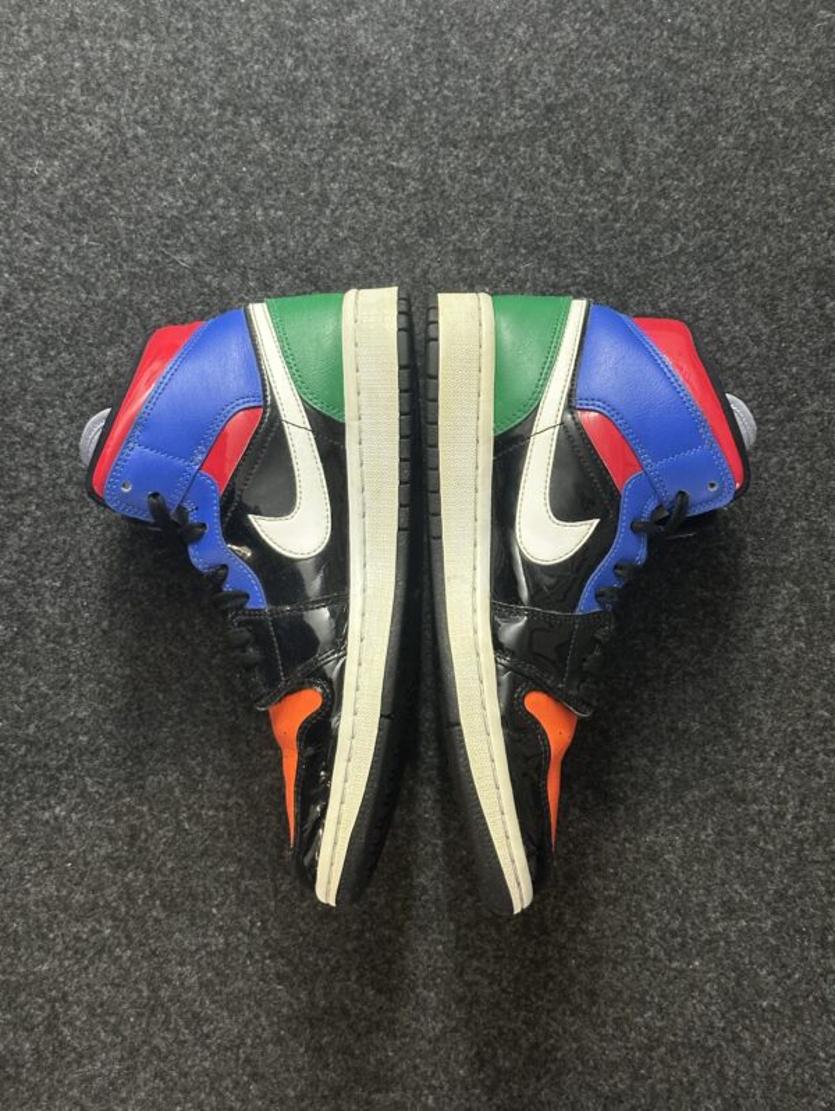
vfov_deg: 39.6
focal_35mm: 48
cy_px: 556
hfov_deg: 30.3
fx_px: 1543
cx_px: 418
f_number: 1.78
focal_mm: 6.86
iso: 500
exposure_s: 1/36
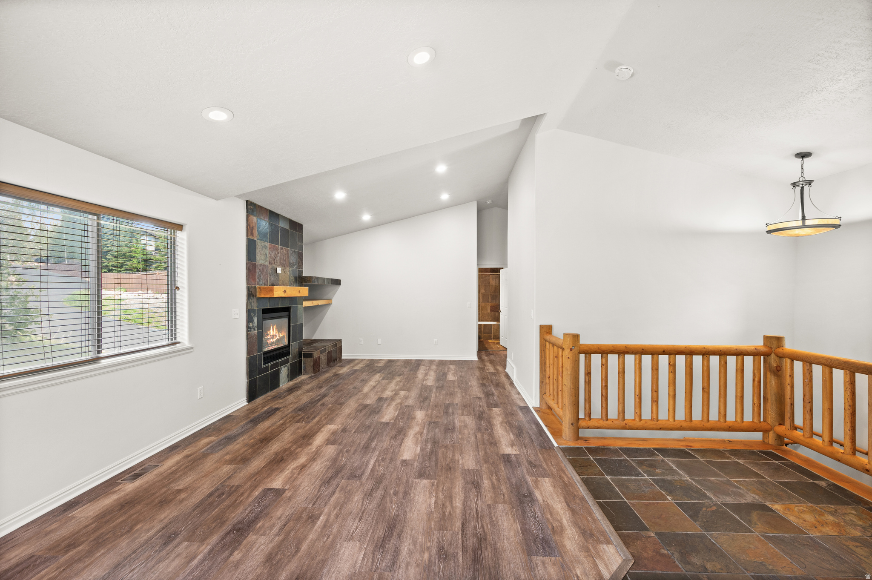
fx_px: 339
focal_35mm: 14
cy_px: 290
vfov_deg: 81.1
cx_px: 436
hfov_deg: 104.3
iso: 500
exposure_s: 1/6
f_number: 7.1
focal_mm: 14
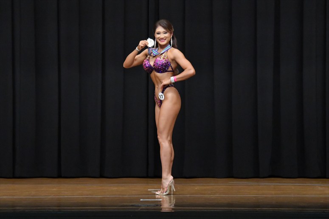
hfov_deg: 9.5
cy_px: 110
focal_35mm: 217
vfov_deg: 6.3
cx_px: 164
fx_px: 1982
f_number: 5.6
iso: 8000
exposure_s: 1/400
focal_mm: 145
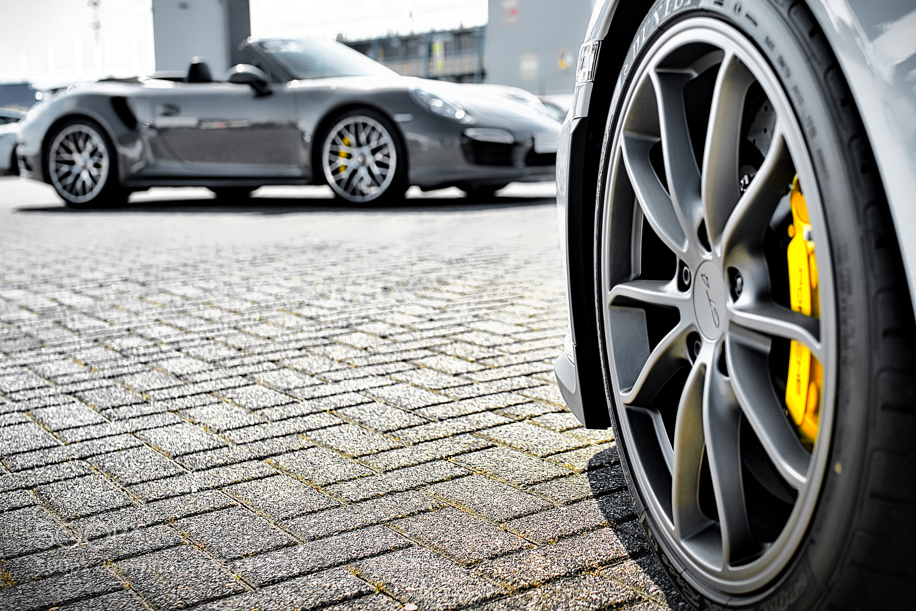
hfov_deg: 54.4
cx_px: 458
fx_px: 891
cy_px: 306
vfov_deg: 37.9
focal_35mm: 35
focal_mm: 35
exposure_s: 1/400
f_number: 2.8
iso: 100
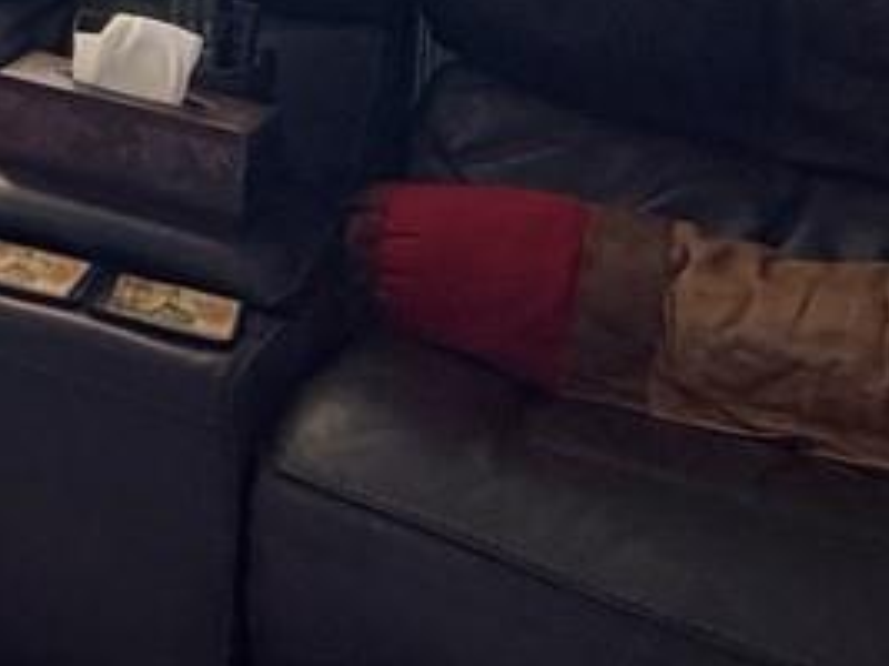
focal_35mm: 84
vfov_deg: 15.5
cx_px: -1338
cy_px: -476
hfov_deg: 14.1
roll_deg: -0.4
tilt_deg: -3.3
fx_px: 2156
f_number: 2.2
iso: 125
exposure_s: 1/120
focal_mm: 2.22
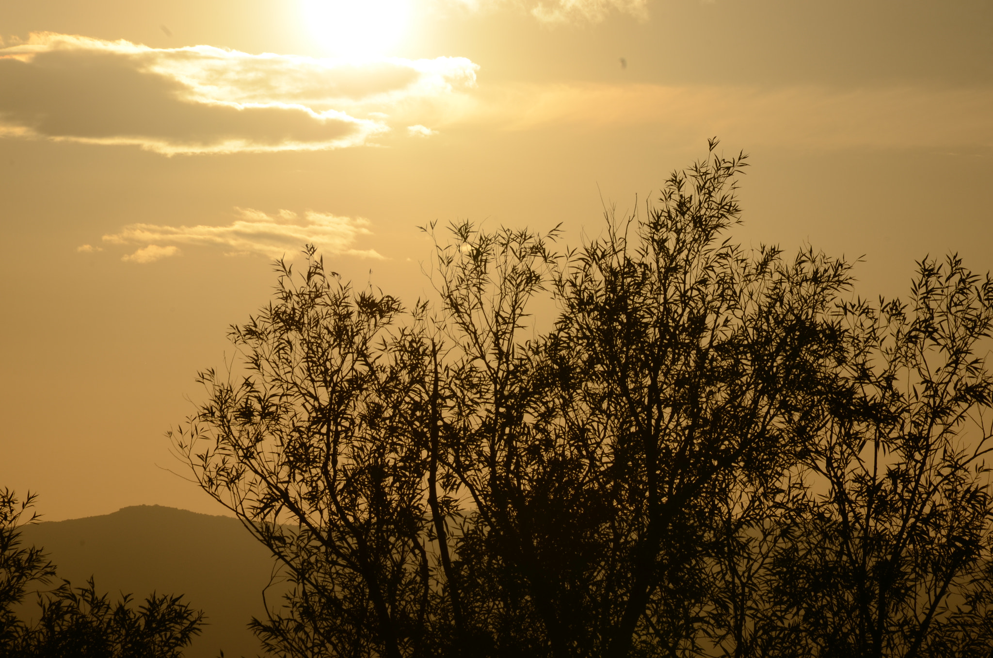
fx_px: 7018
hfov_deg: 8.1
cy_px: 329
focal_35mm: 255
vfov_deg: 5.4
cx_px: 496
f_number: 25
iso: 100
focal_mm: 170
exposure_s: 1/500
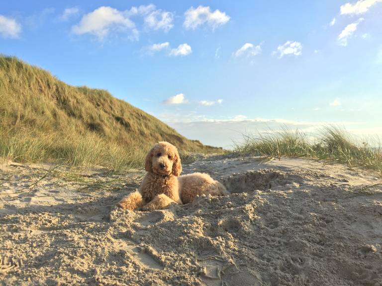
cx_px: 191
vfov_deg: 48.2
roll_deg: +3.4
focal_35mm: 29
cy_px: 143
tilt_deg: +1.4
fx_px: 320
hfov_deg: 61.7
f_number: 2.2
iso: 32
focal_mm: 4.15
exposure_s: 1/842
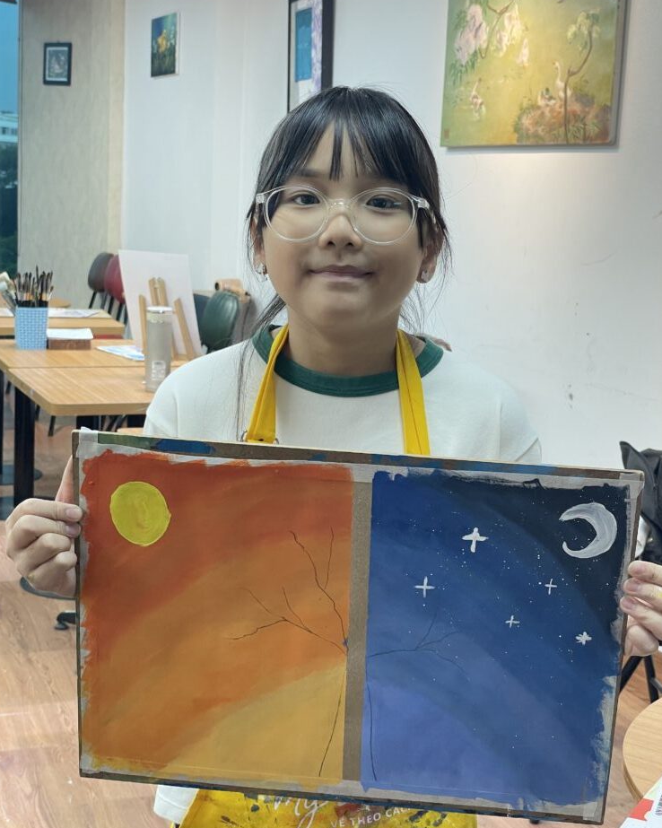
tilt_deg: -8.6
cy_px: 407
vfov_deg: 34.2
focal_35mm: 55
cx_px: 328
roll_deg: -2.7
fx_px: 1347
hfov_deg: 27.6
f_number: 2
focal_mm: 6
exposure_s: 1/100
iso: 125
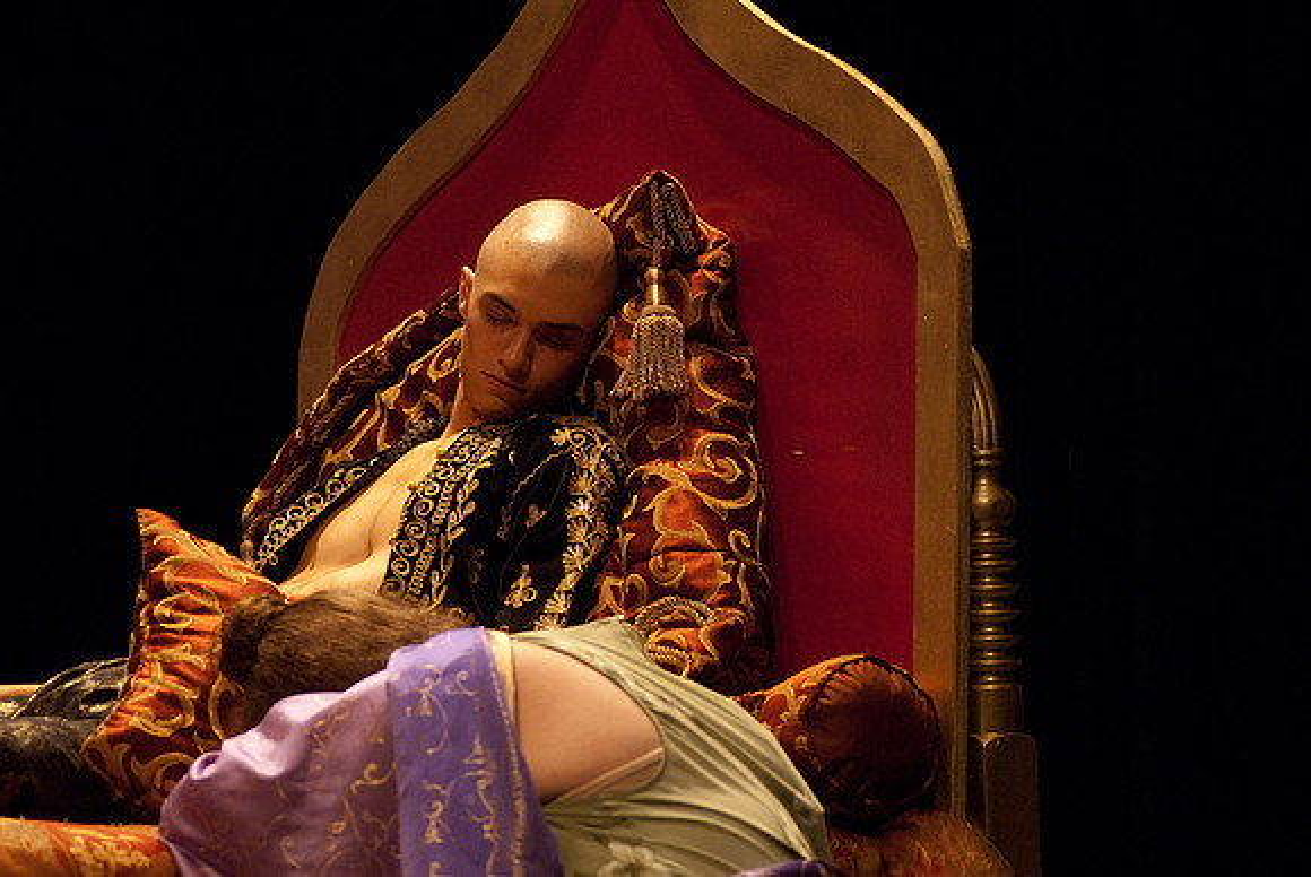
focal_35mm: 202
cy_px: 438
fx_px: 7382
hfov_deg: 10.1
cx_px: 656
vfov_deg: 6.8
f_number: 2.8
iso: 1000
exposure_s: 1/200
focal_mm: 135
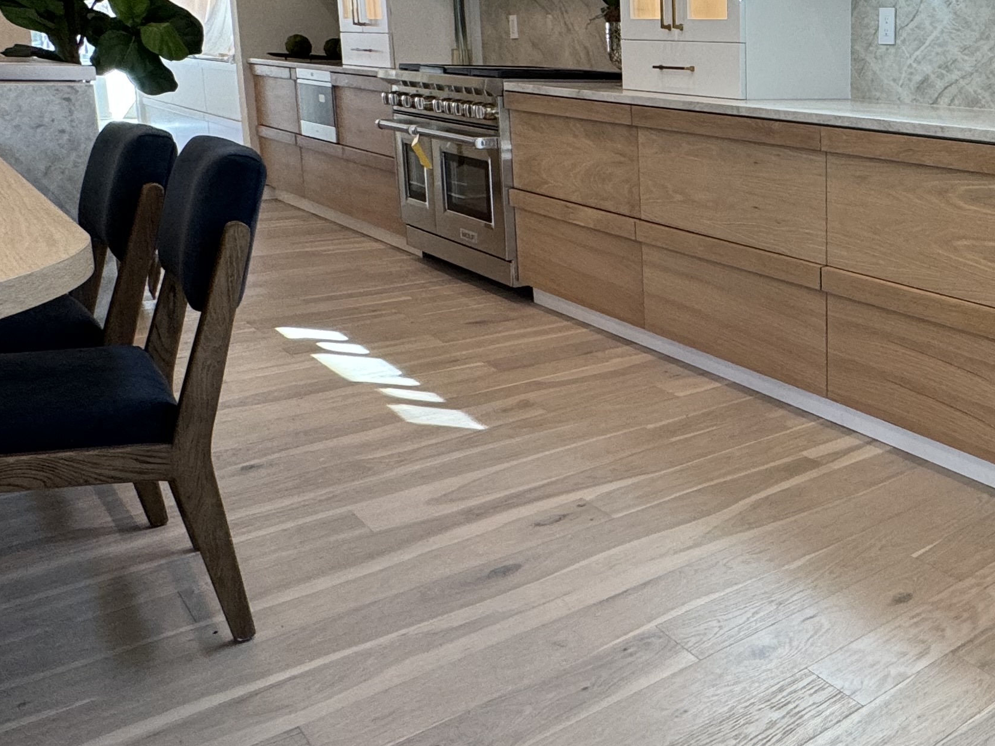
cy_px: 223
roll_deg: -2.0
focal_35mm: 34
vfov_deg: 41.0
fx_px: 977
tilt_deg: -9.9
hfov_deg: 43.8
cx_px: 1053
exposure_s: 1/120
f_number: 2.2
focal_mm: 2.22
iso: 160
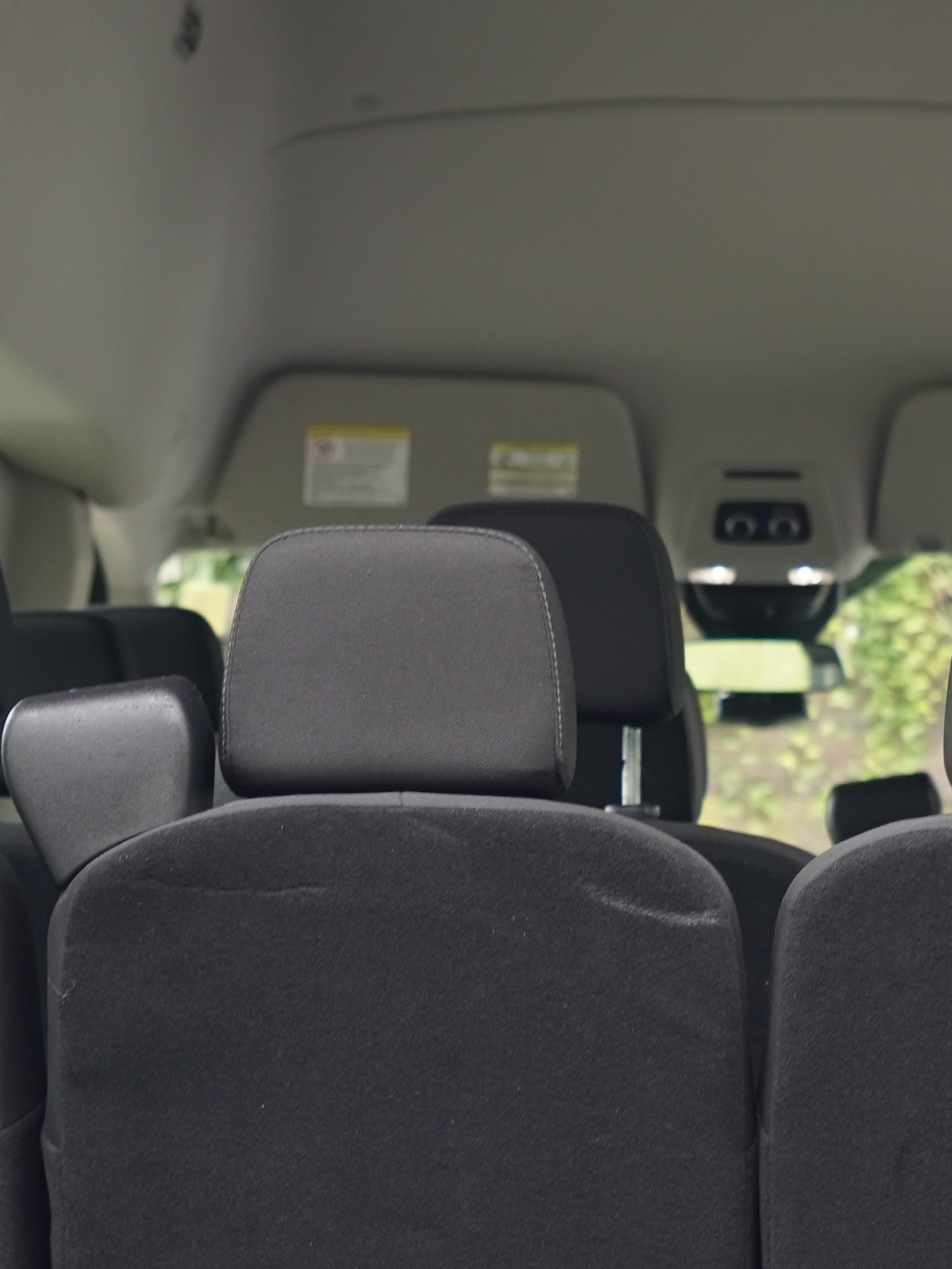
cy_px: 1199
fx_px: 5451
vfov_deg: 13.1
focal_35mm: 149
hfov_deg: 10.0
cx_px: 784
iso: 400
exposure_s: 1/50
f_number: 2.8
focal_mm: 29
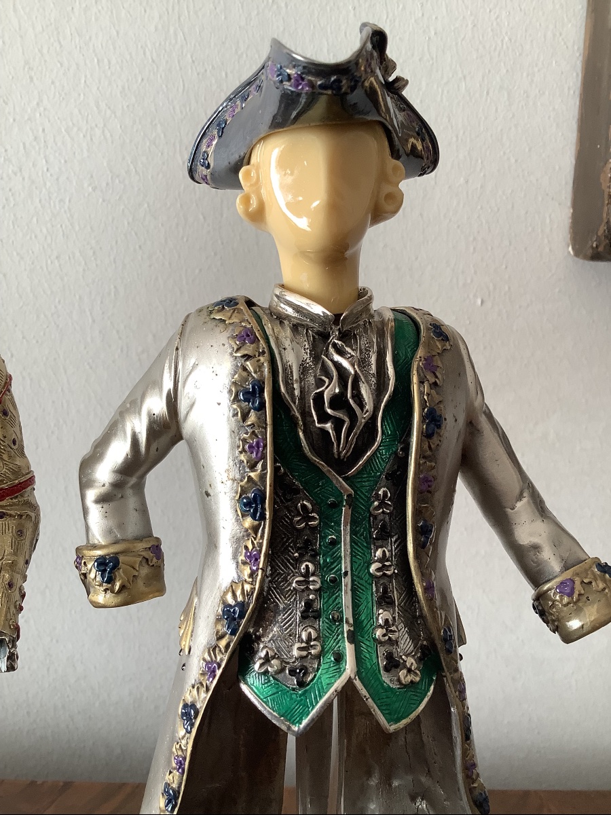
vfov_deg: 58.4
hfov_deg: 45.4
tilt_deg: -14.2
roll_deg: +0.2
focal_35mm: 31
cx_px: 306
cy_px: 408
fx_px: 730
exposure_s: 1/50
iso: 64
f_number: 2.4
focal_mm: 3.3
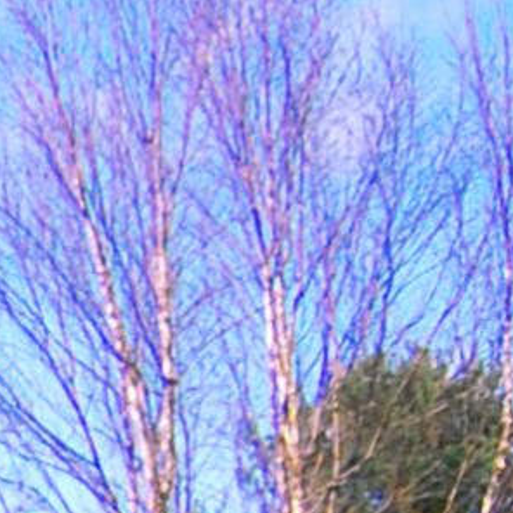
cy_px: 922
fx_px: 3890
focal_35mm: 232
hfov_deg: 6.4
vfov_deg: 7.3
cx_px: -1428
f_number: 3.5
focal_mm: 18
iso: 320
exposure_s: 1/1250
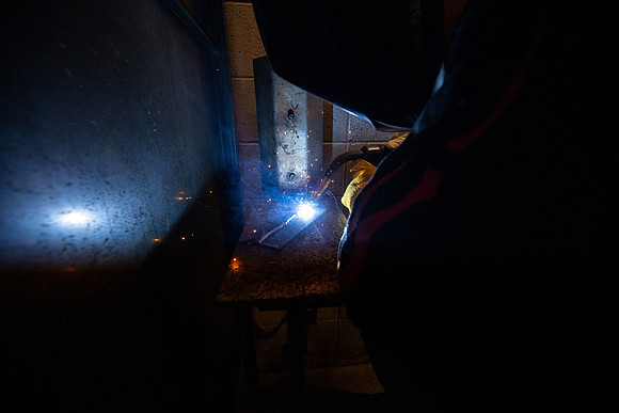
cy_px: 206
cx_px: 310
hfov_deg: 104.2
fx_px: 241
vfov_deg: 81.2
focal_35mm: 14
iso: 2000
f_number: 4
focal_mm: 14
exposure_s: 1/3200
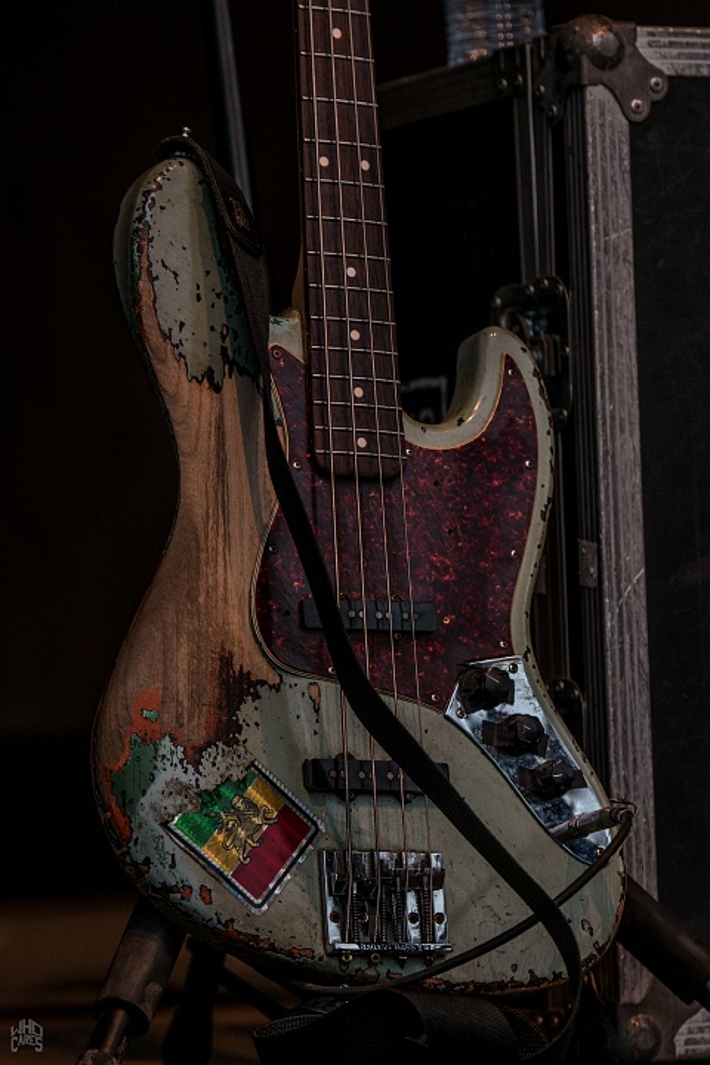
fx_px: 5413
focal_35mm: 183
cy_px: 532
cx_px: 355
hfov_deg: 7.5
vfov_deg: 11.2
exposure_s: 1/160
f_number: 2.8
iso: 500
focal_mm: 122
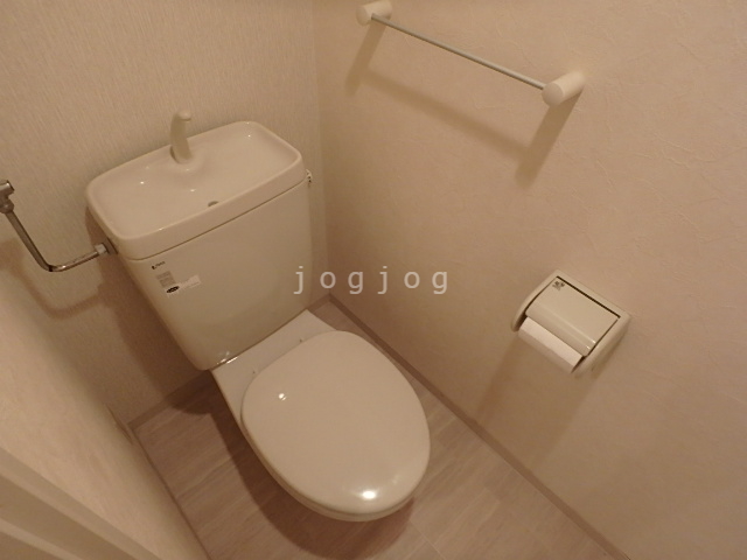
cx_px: 374
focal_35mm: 21
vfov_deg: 63.4
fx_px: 453
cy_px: 280
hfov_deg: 79.0
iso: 320
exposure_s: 1/30
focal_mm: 3.7
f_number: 3.5
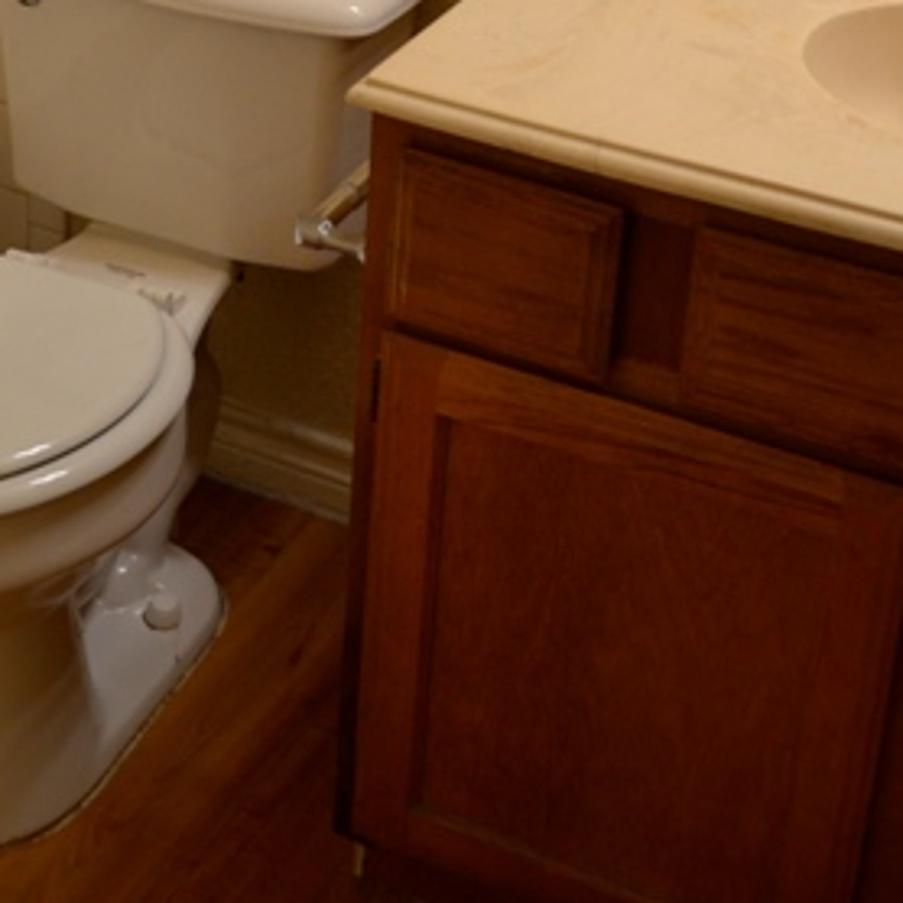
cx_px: 395
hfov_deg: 26.1
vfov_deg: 23.7
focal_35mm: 66
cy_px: -198
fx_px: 1948
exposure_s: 1/30
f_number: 3.5
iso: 400
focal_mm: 18
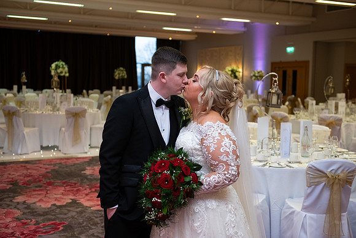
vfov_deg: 28.1
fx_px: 475
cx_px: 178
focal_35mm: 48
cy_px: 119
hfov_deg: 41.1
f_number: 3.5
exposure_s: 1/160
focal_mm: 48
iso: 1000
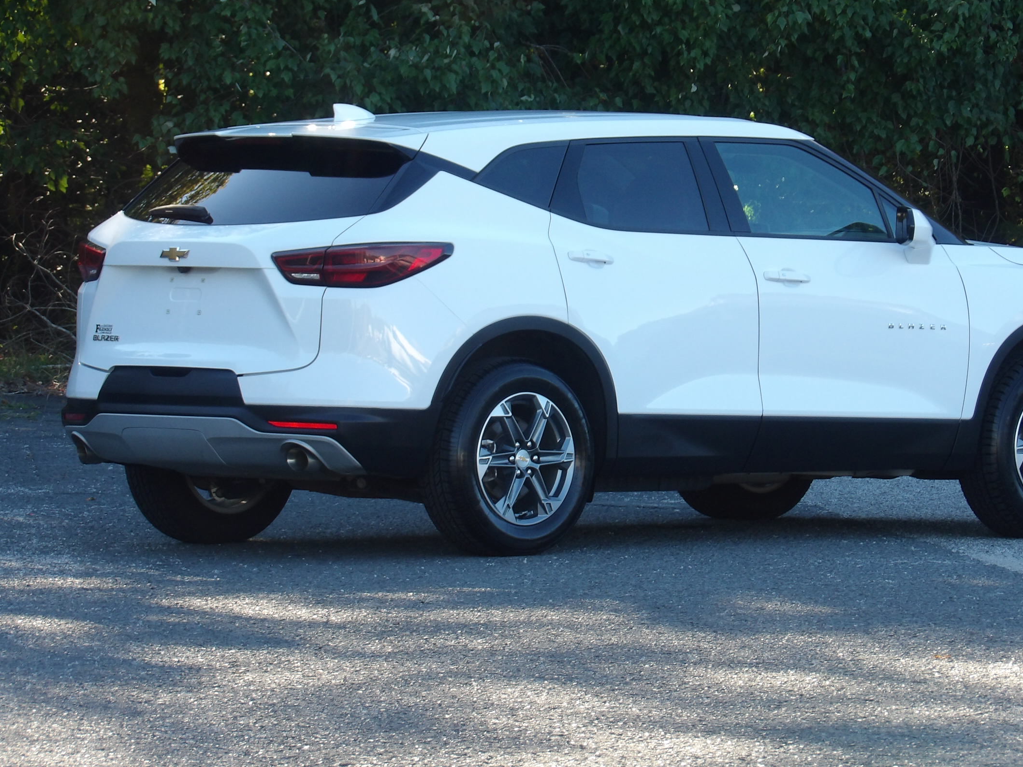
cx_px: 618
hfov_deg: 7.3
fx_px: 8038
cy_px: 302
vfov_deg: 5.5
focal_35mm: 272
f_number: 4.5
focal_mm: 39.8
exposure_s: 1/100
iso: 115
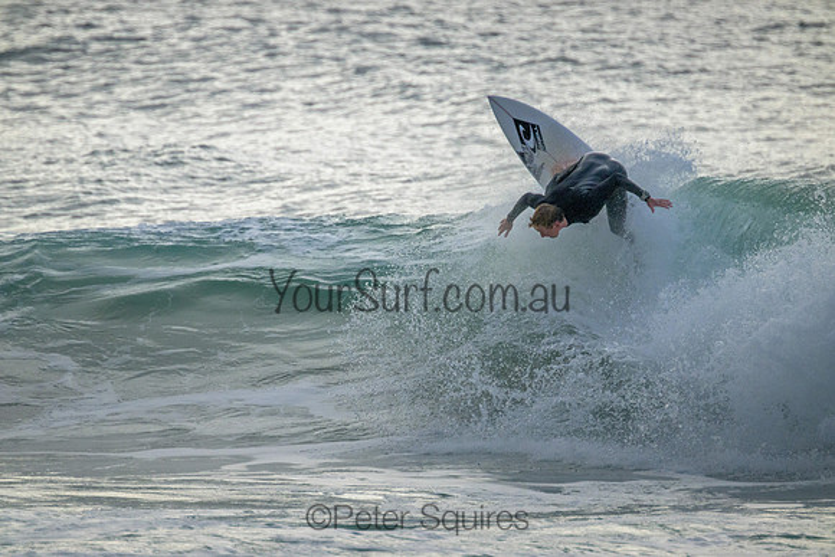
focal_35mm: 800
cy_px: 278
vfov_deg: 1.7
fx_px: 18559
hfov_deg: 2.6
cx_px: 418
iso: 3200
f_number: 11
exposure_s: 1/2000
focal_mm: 800
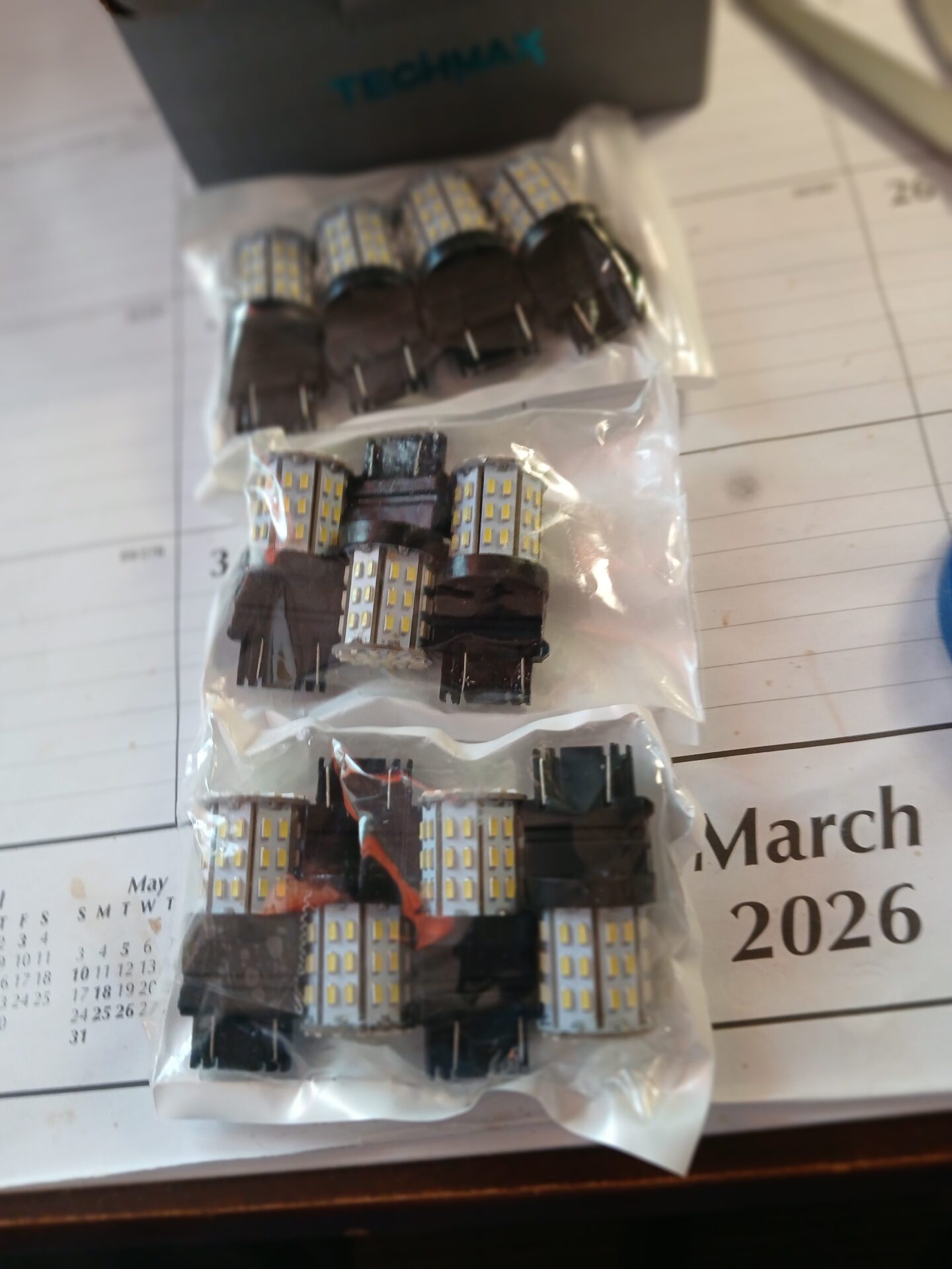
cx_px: 476
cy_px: 634
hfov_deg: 53.1
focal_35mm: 26
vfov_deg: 67.3
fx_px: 953
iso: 200
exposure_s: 1/40
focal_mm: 3.98
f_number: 1.8
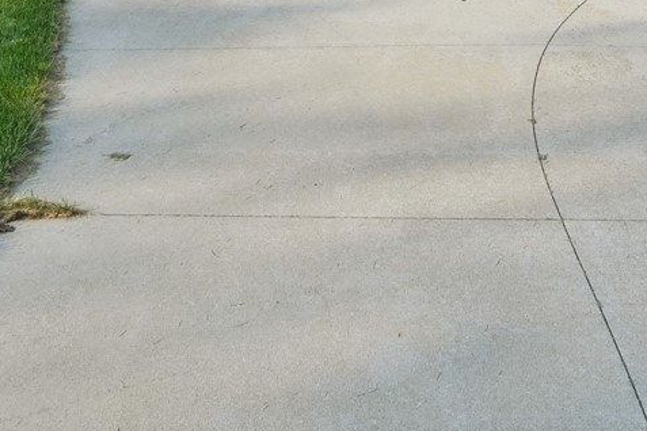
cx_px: 497
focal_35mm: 64
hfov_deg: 30.8
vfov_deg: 18.5
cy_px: -237
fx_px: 1150
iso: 400
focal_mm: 18
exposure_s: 1/500
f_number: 10
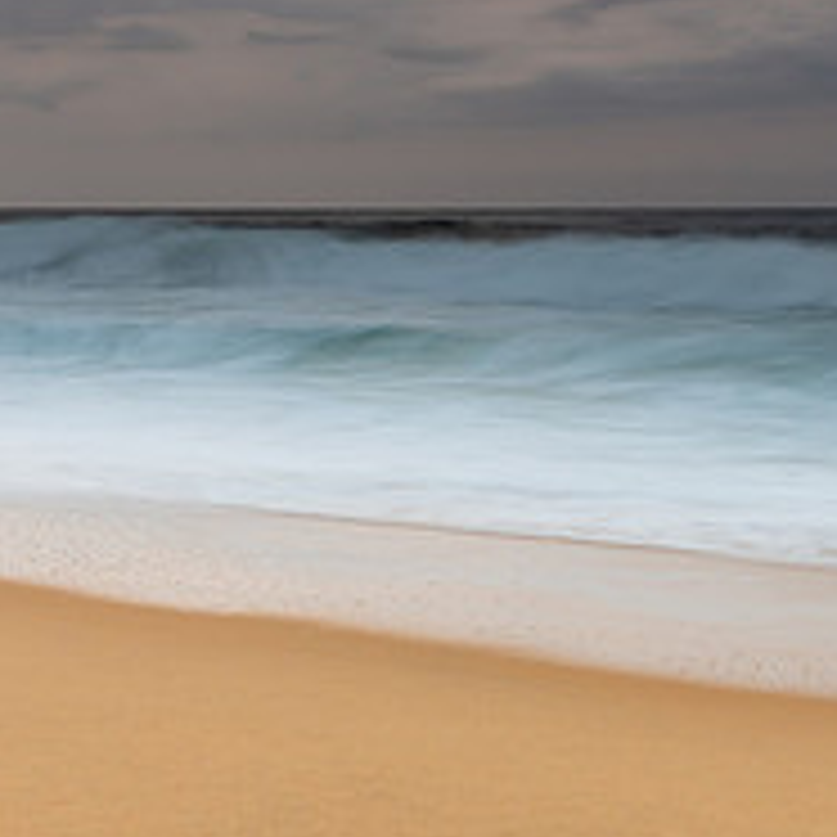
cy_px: 448
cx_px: 292
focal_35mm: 88
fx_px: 2407
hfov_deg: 19.7
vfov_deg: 19.7
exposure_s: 1.6
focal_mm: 32
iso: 31
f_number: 8
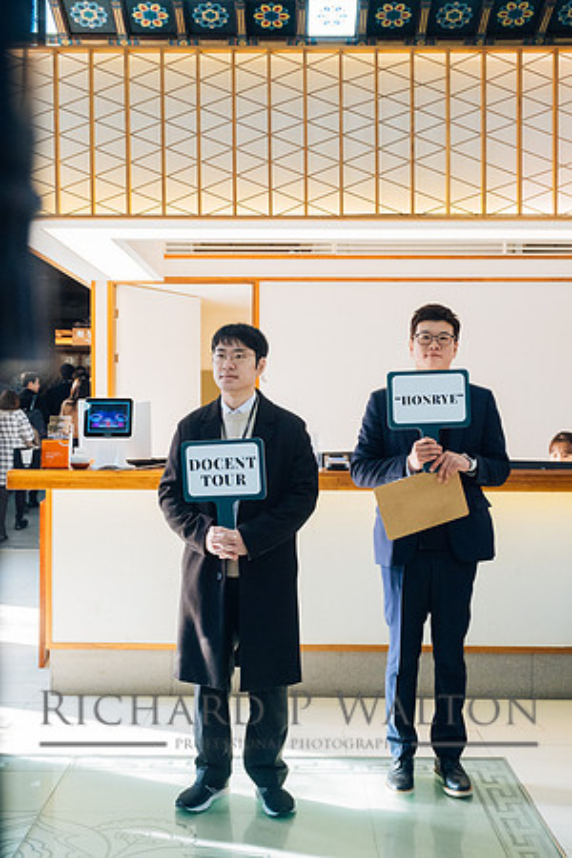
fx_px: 1001
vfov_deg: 46.4
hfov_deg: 31.9
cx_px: 286
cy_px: 429
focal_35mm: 42
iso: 1600
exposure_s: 1/500
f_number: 3.2
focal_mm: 28.3
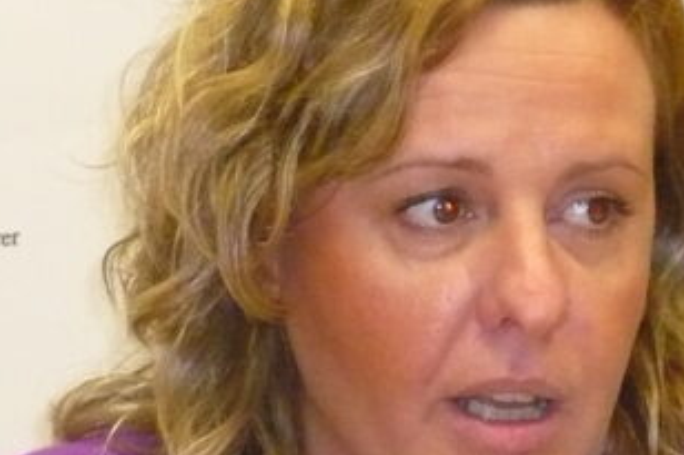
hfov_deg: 6.2
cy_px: 528
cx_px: 600
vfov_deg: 4.1
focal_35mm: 334
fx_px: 6342
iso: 500
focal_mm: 17
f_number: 4.9
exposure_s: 1/30
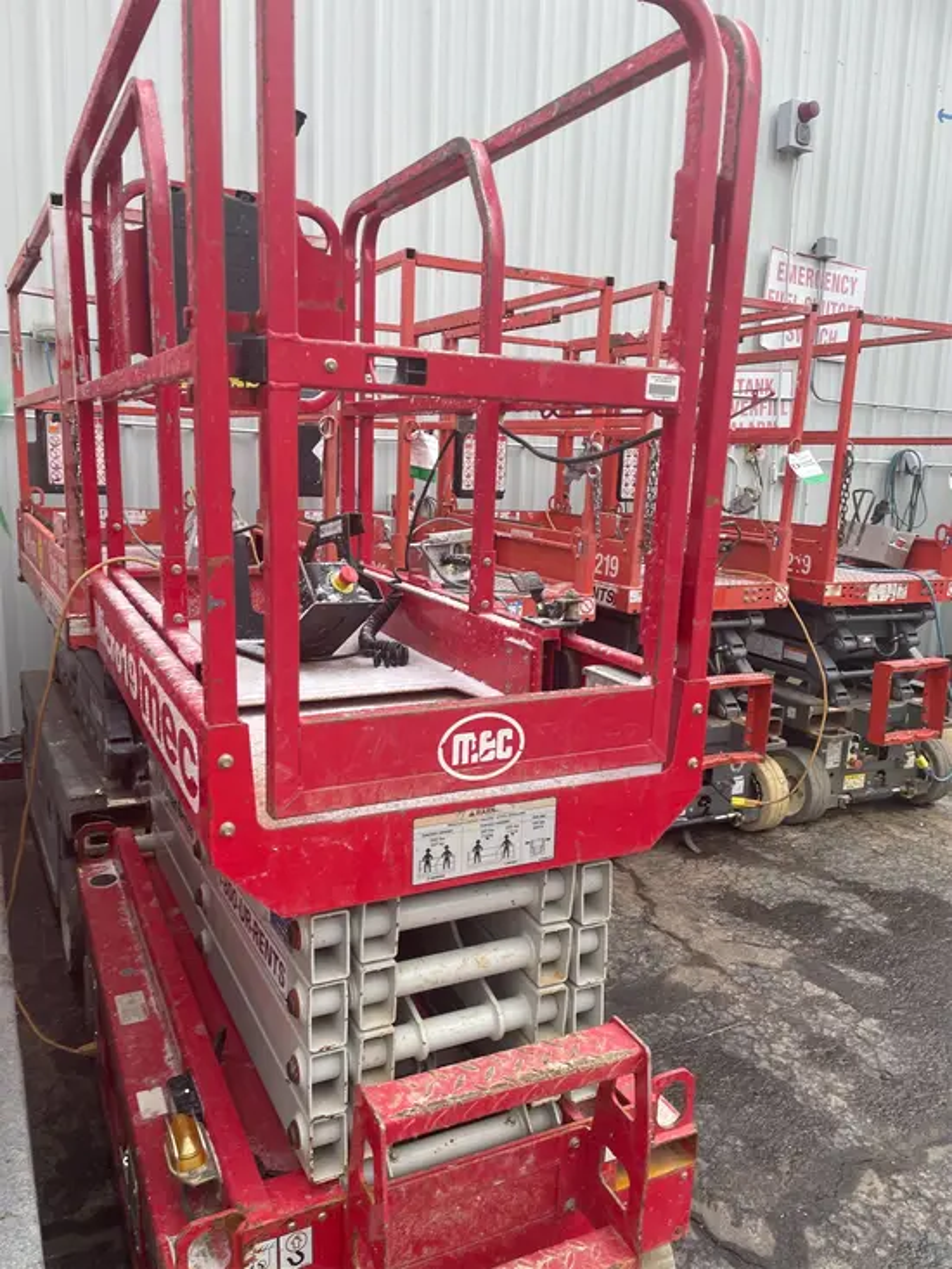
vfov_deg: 67.3
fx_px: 953
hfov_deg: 53.1
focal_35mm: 26
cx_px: 476
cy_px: 634
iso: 40
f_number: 1.6
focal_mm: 4.2
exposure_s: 1/275
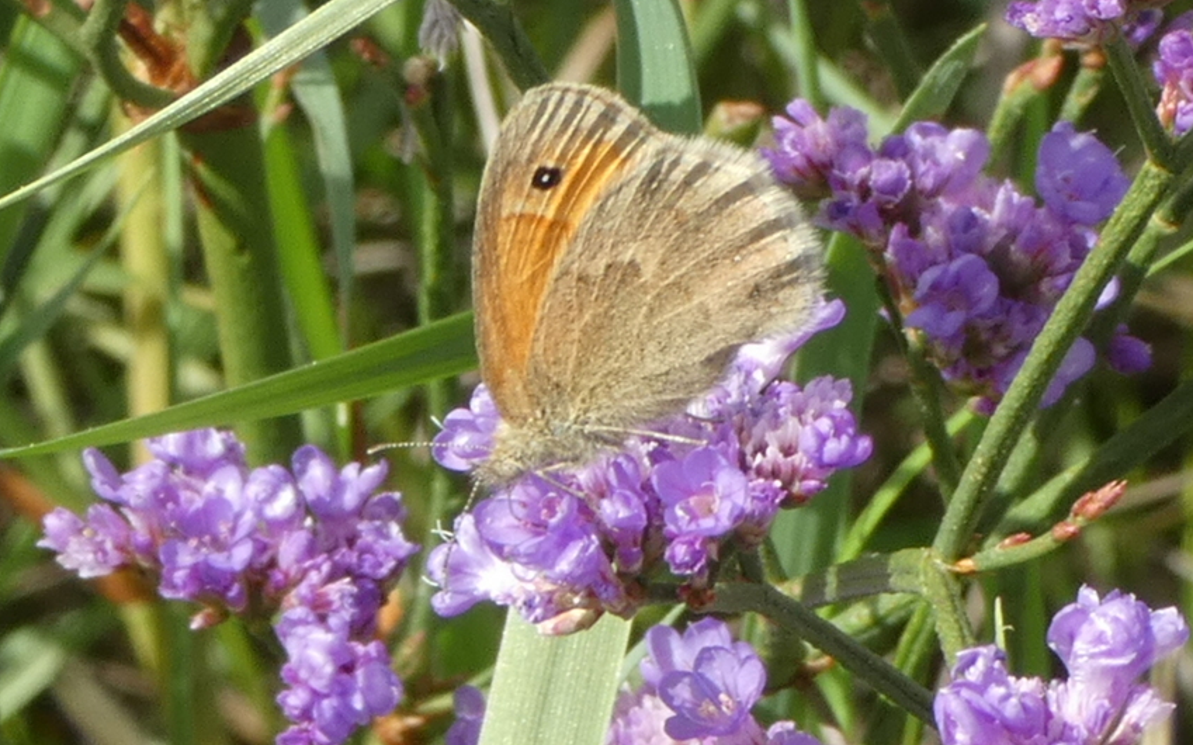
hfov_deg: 10.8
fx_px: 6338
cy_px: 340
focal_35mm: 195
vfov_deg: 6.7
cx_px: 596
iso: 80
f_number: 5.5
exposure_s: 1/100
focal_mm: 32.7
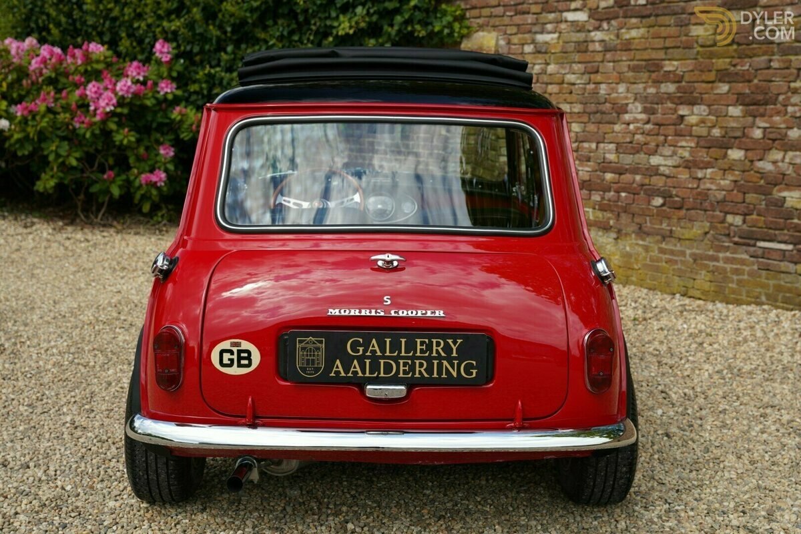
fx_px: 1050
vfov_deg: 28.5
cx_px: 400
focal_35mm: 47
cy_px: 267
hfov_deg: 41.8
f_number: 5.6
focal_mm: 47.2
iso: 100
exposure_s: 1/125
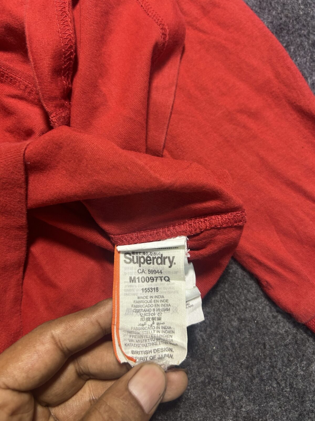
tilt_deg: -68.5
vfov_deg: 67.3
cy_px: 210
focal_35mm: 26
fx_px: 315
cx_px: 158
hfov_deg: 53.1
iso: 200
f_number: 1.5
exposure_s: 1/50
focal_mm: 5.7
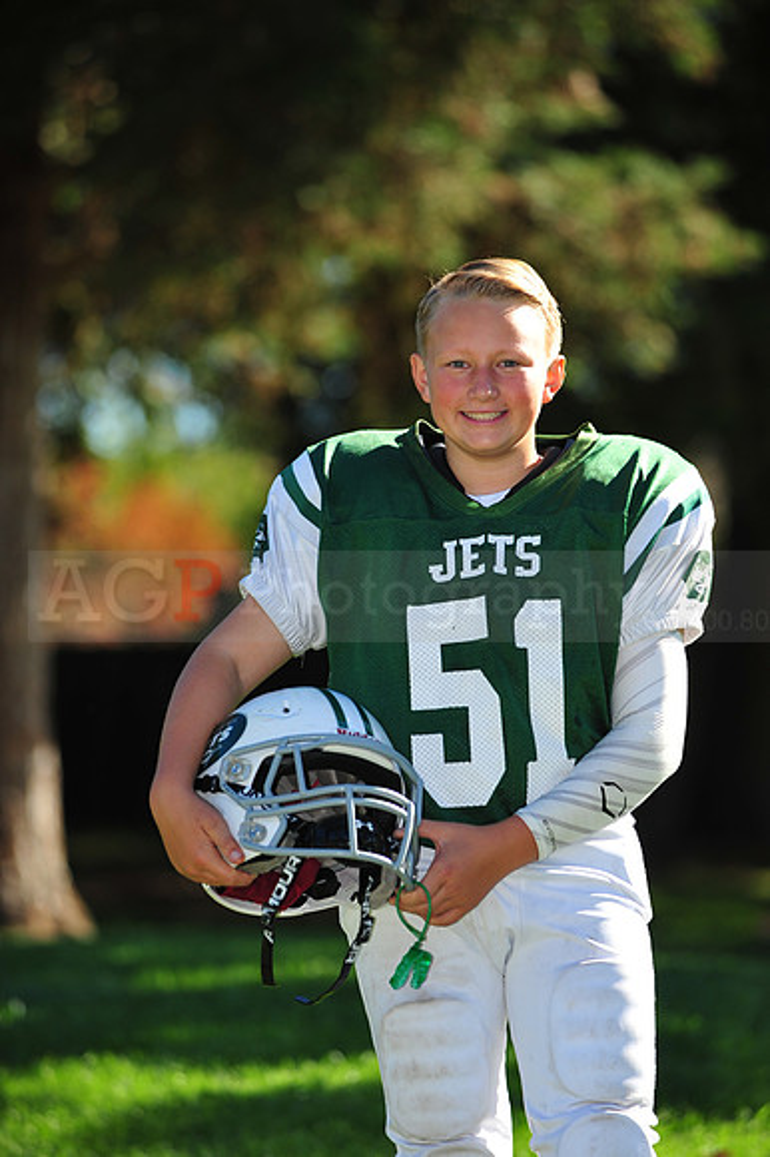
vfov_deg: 10.3
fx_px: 6424
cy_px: 578
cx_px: 385
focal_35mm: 200
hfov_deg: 6.9
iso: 400
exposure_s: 1/1600
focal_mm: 200
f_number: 4.5
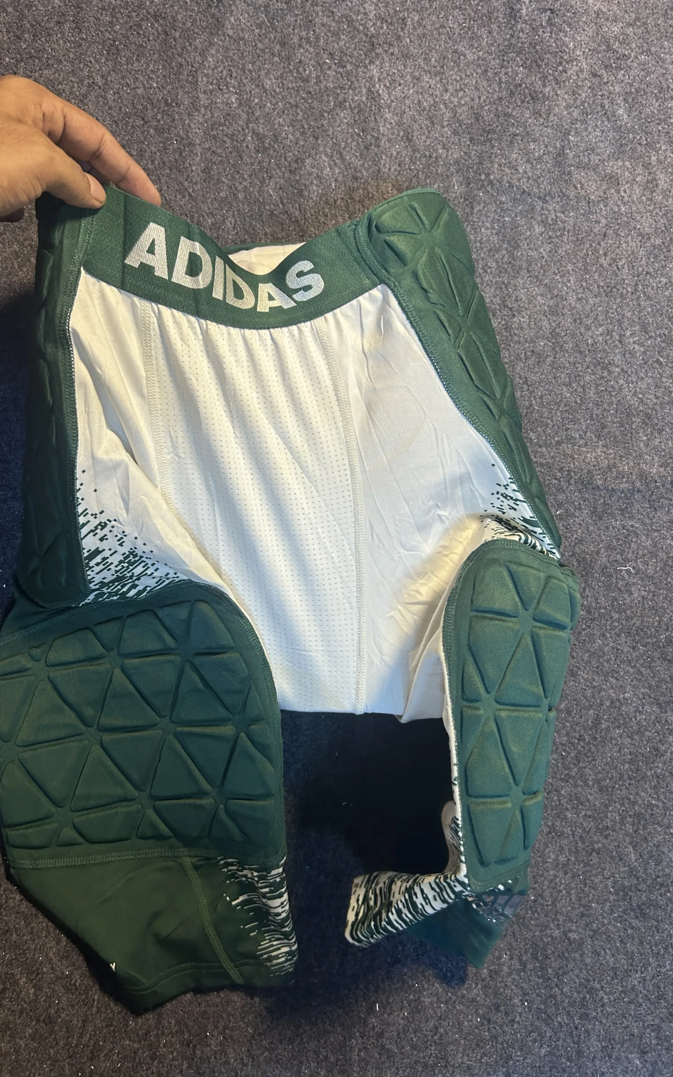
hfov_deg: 44.5
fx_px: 822
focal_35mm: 28
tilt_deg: -64.9
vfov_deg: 66.5
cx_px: 299
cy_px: 544
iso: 160
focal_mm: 5.7
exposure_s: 1/50
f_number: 1.5
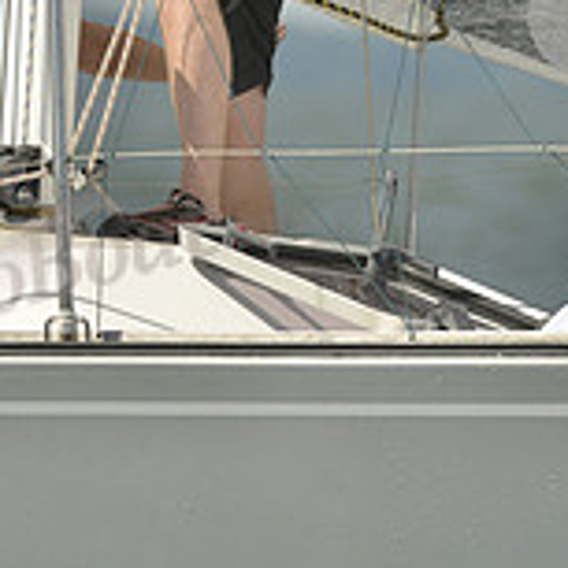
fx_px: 24004
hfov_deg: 1.4
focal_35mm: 1293
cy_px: 412
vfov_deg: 1.4
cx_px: 507
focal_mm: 400
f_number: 7.1
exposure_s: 1/1000
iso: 200
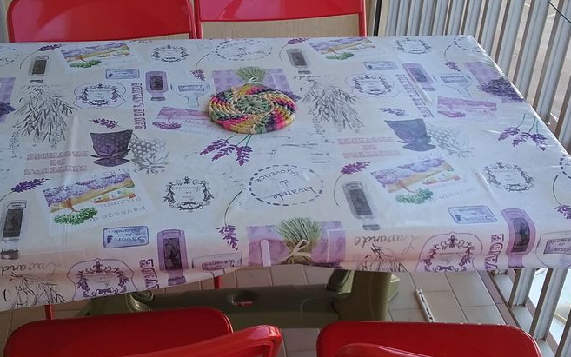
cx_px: 263
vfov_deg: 25.8
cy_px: 213
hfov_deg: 40.3
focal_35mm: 50
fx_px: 778
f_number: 2.2
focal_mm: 3.3
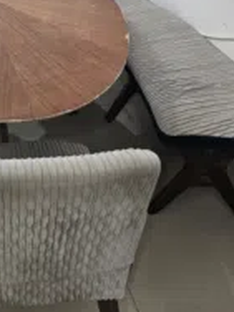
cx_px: 5
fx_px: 442
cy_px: 30
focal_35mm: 49
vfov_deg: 36.4
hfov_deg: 28.1
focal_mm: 6.3
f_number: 1.7
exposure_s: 1/100
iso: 500
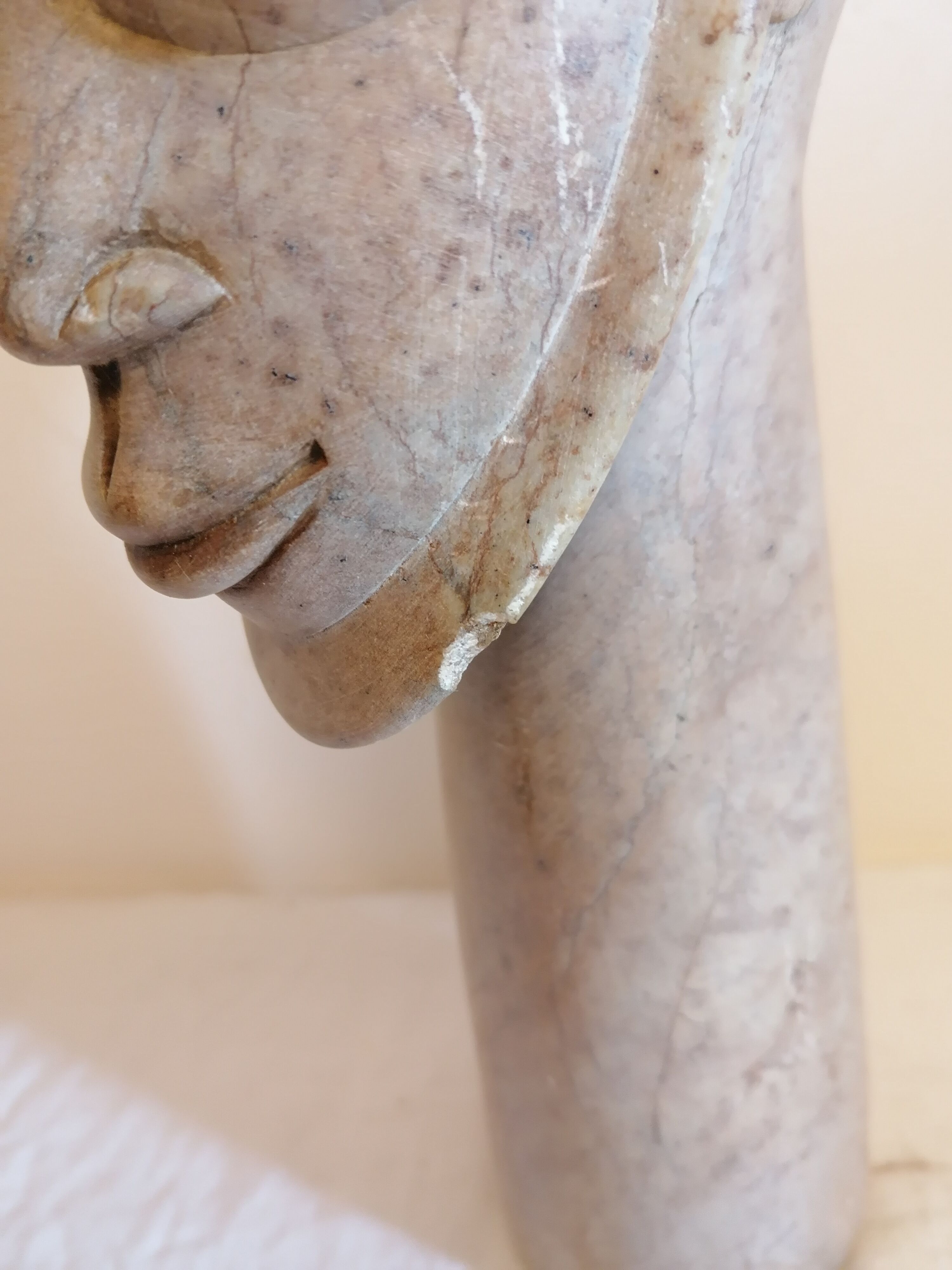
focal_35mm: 30
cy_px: 635
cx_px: 476
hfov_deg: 46.8
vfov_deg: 60.0
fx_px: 1100
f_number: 1.8
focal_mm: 5.4
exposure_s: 1/25
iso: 400
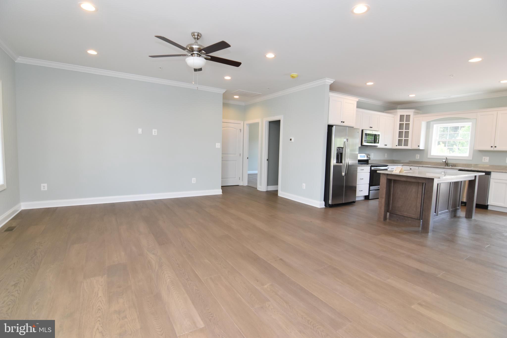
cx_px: 254
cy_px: 169
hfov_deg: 95.0
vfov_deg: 72.0
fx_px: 232
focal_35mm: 16
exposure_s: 1/100
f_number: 5
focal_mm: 11
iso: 800
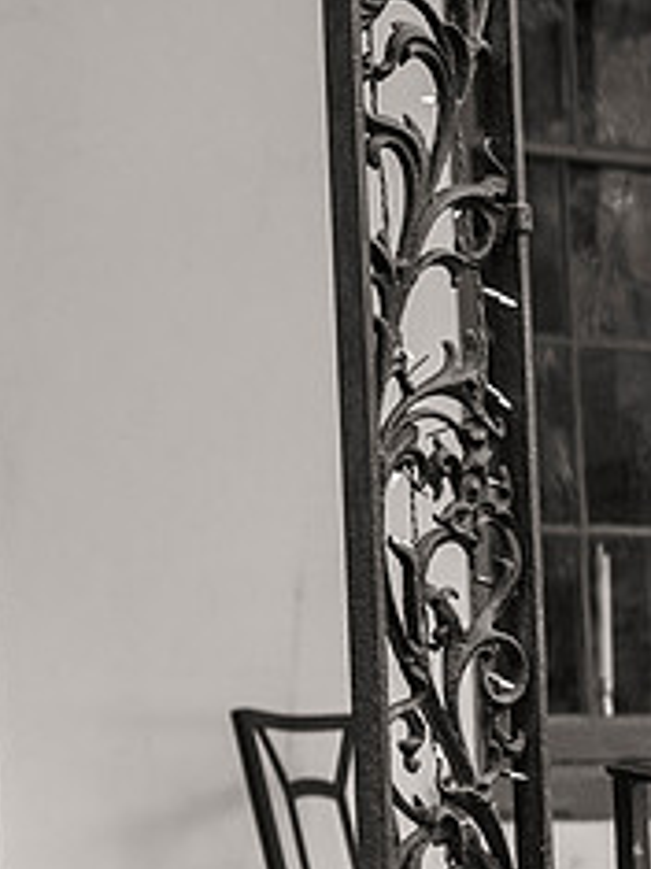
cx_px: -351
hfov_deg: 6.6
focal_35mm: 222
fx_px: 5572
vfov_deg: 8.9
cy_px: 477
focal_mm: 90
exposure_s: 1/500
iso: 640
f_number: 4
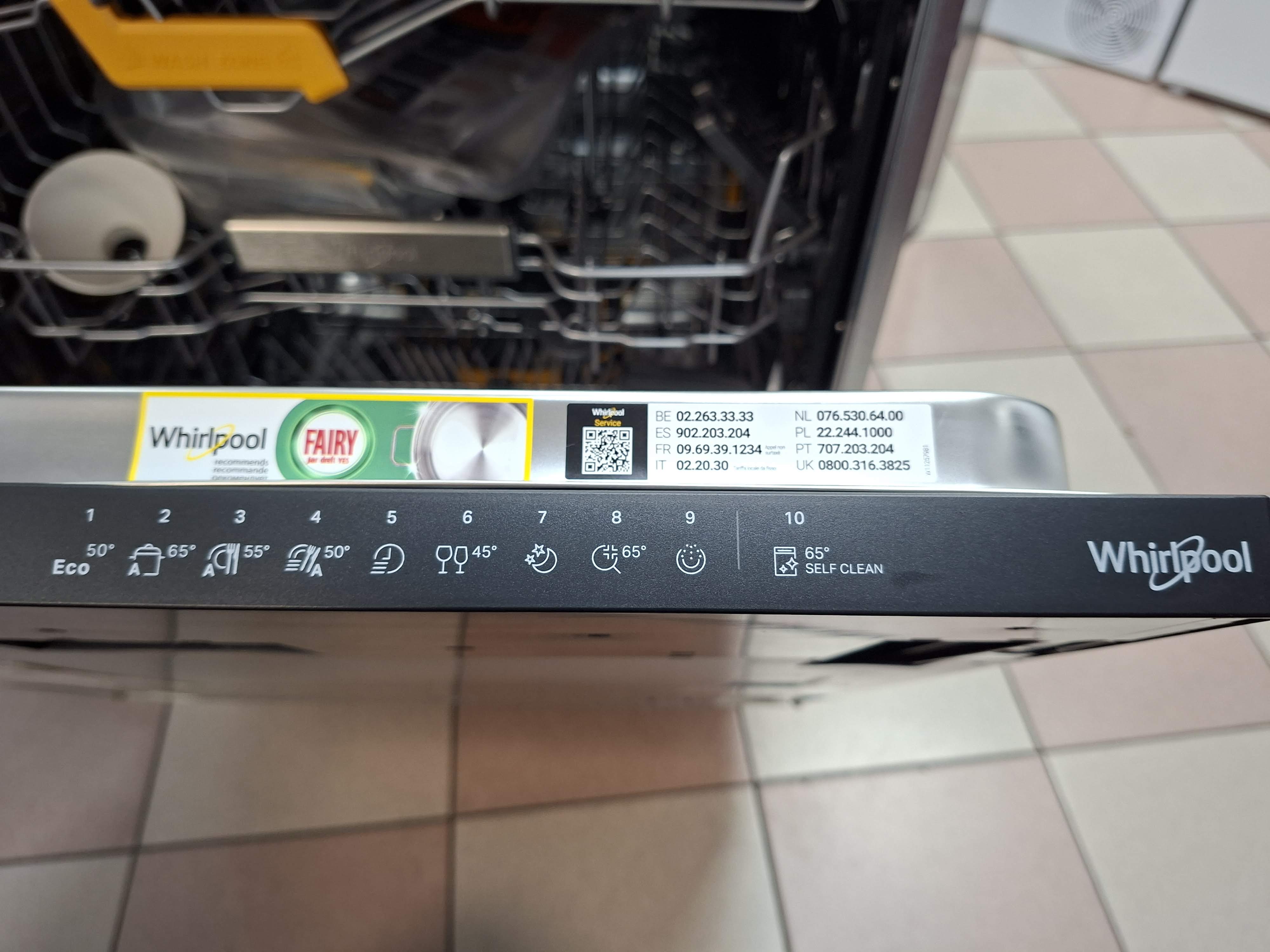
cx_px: 635
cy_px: 476
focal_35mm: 23
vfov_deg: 58.9
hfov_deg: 73.9
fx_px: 844
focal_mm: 5.54
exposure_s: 1/50
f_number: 1.8
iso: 250
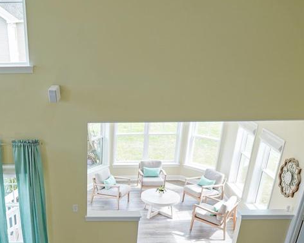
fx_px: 387
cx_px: 77
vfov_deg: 32.1
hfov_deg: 41.6
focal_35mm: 43
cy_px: 245
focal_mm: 10
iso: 100
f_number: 3.5
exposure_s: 1/50
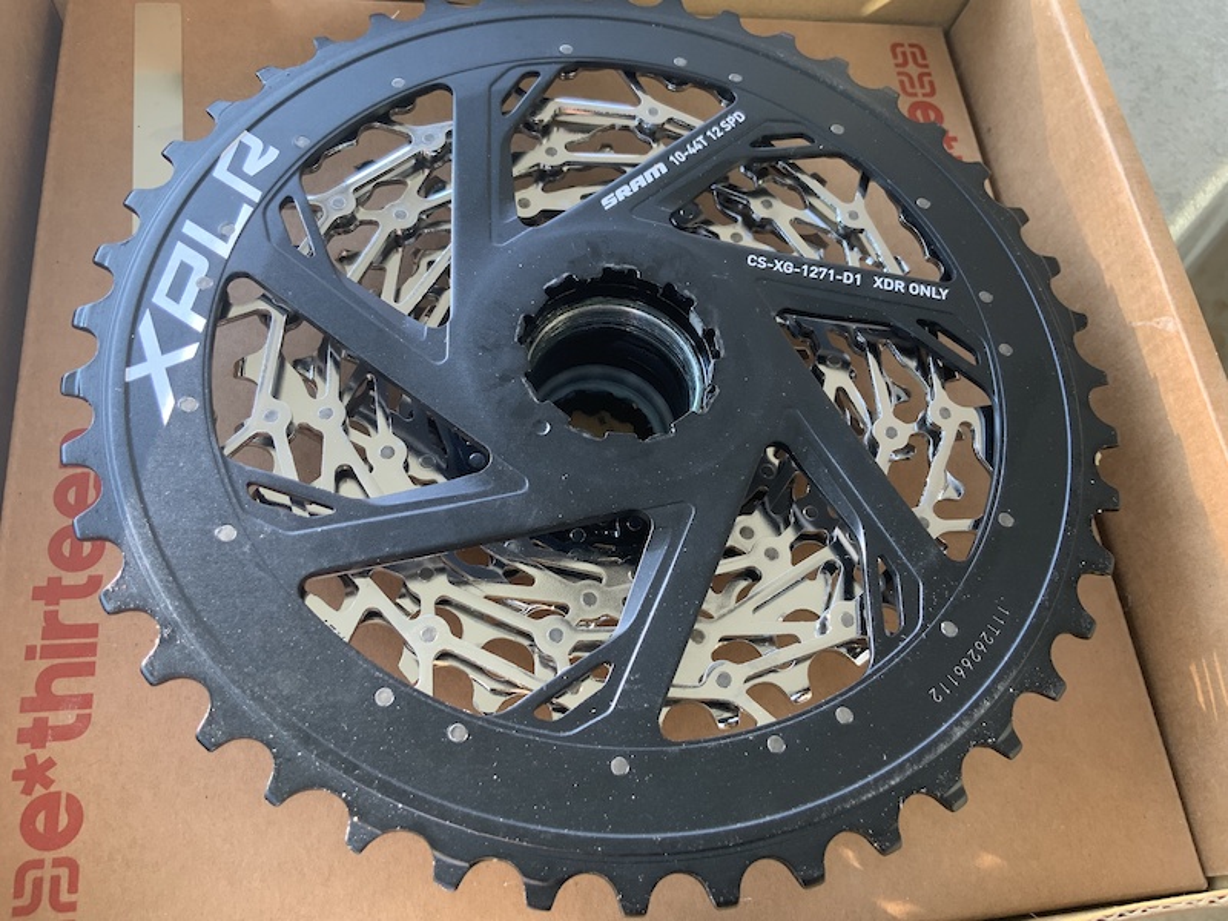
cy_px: 460
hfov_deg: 61.7
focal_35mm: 29
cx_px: 614
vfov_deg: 48.2
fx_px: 1029
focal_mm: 3
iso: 50
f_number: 1.8
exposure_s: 1/60
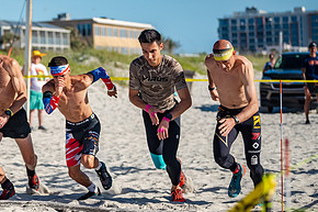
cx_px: 46
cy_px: 106
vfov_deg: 9.8
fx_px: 1236
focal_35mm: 140
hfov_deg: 14.5
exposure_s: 1/4000
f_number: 2.8
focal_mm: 70
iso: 280
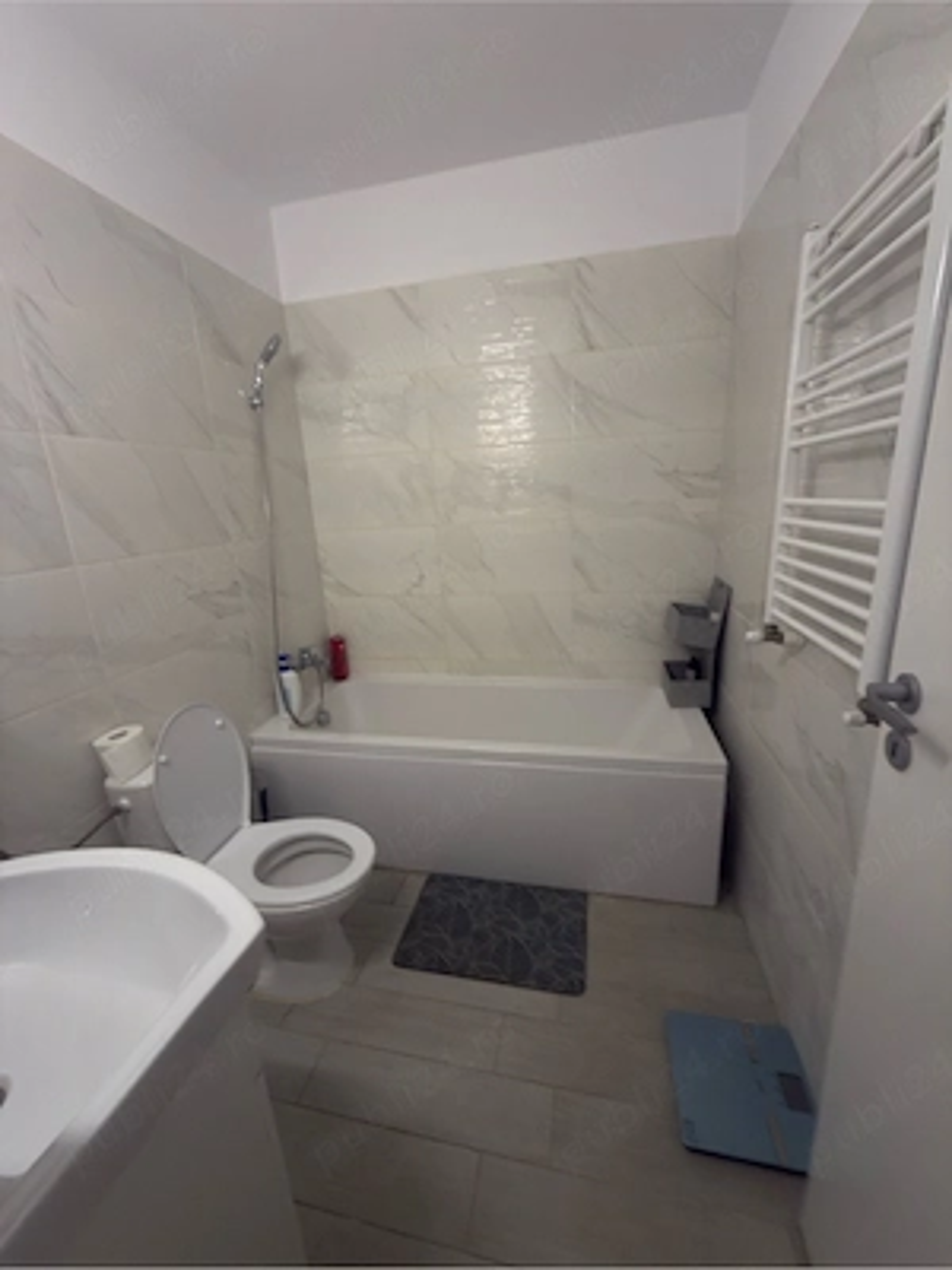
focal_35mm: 14
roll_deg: +2.3
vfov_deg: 102.1
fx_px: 513
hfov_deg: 85.7
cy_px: 635
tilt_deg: -13.3
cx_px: 476
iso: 125
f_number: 2.2
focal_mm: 2.22
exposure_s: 1/25
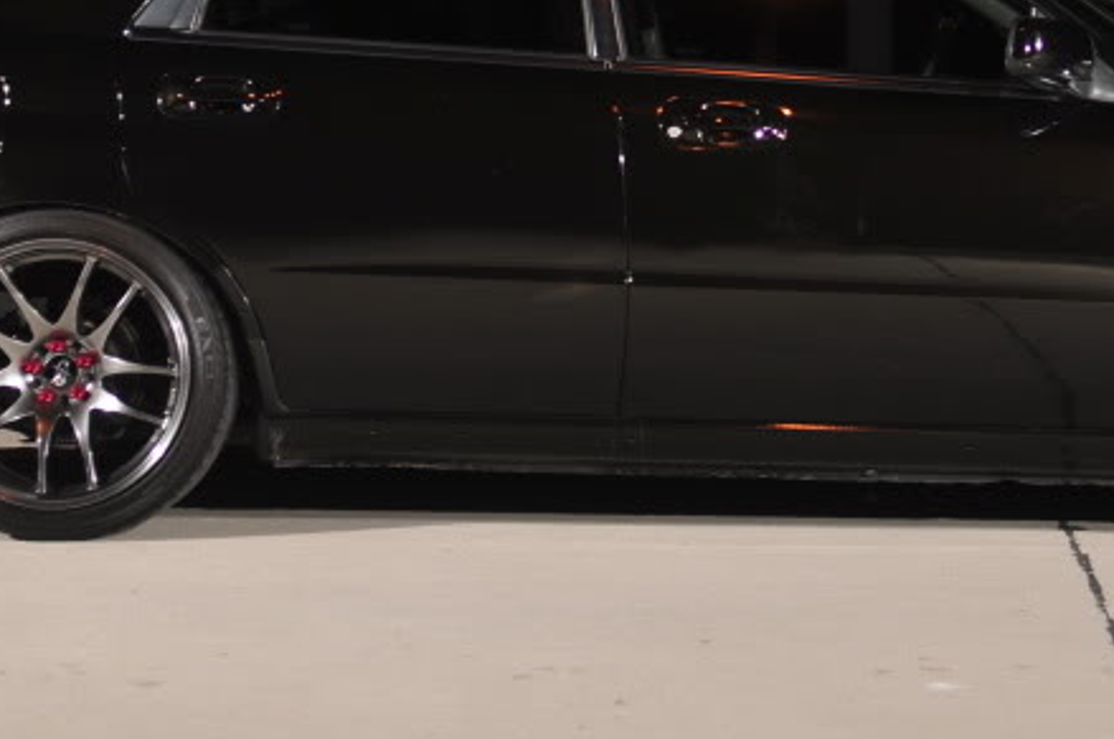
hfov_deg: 15.4
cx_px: 675
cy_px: 124
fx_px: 4108
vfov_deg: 10.2
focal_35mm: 133
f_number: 2.8
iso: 200
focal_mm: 38
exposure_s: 1/200
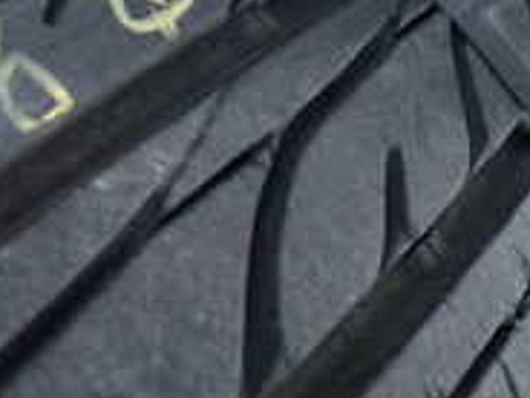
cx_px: 297
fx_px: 2052
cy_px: -136
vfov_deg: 10.8
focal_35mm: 134
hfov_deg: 14.7
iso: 1000
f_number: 2.8
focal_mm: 7.31
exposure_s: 1/125
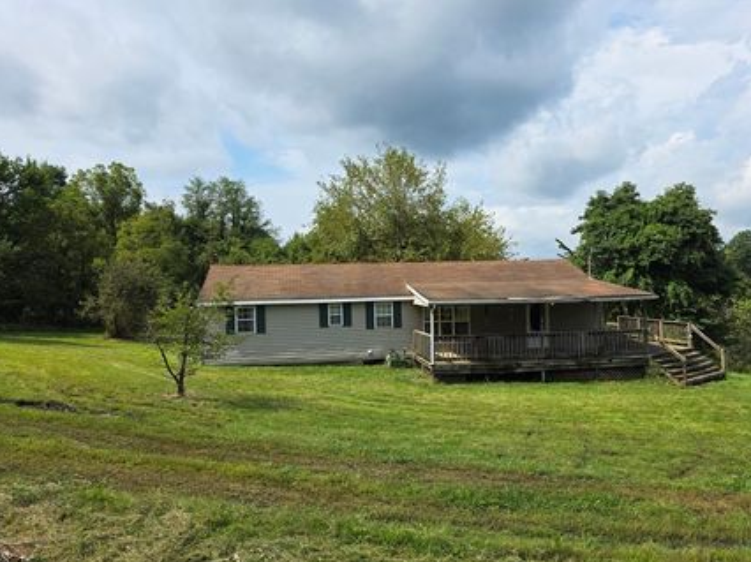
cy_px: 272
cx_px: 404
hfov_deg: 65.3
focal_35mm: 27
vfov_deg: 51.3
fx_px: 585
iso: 80
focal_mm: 6.3
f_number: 1.7
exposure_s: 1/6574
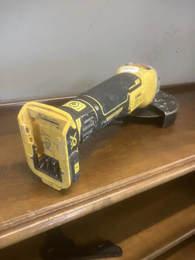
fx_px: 210
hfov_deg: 49.7
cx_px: 98
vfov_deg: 63.4
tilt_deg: -27.2
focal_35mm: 28
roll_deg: -5.6
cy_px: 130
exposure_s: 1/50
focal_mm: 3.99
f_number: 1.8
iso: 320
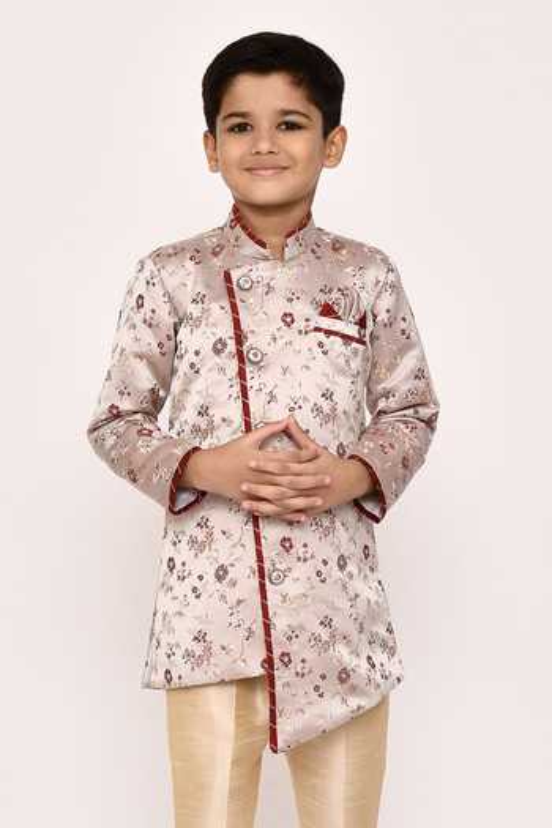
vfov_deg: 39.6
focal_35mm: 50
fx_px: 1150
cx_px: 276
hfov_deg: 27.0
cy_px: 414
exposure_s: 1/160
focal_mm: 50
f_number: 10
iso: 250
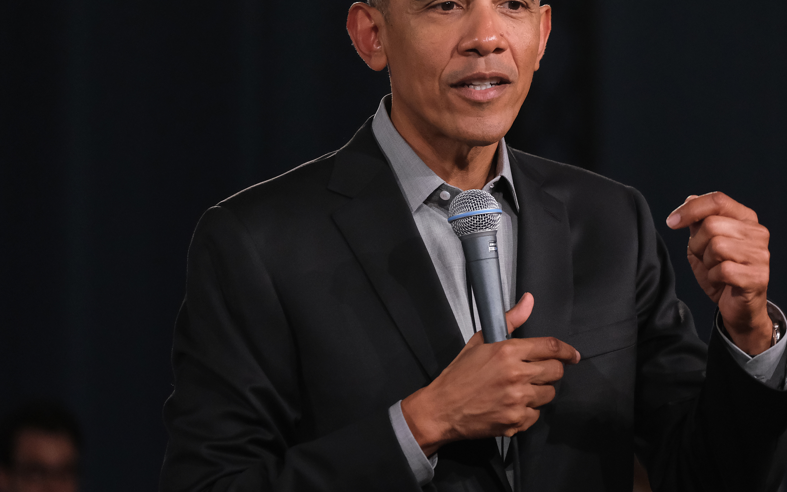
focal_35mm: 325
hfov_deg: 6.5
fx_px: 6971
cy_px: 233
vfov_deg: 4.0
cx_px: 586
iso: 3200
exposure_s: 1/400
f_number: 2.8
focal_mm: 140
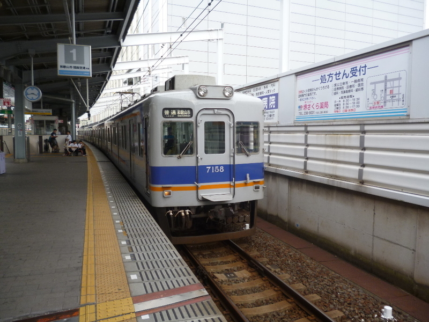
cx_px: 214
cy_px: 161
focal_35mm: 28
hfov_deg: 63.4
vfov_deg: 49.7
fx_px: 347
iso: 100
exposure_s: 1/160
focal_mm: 5
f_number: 3.1
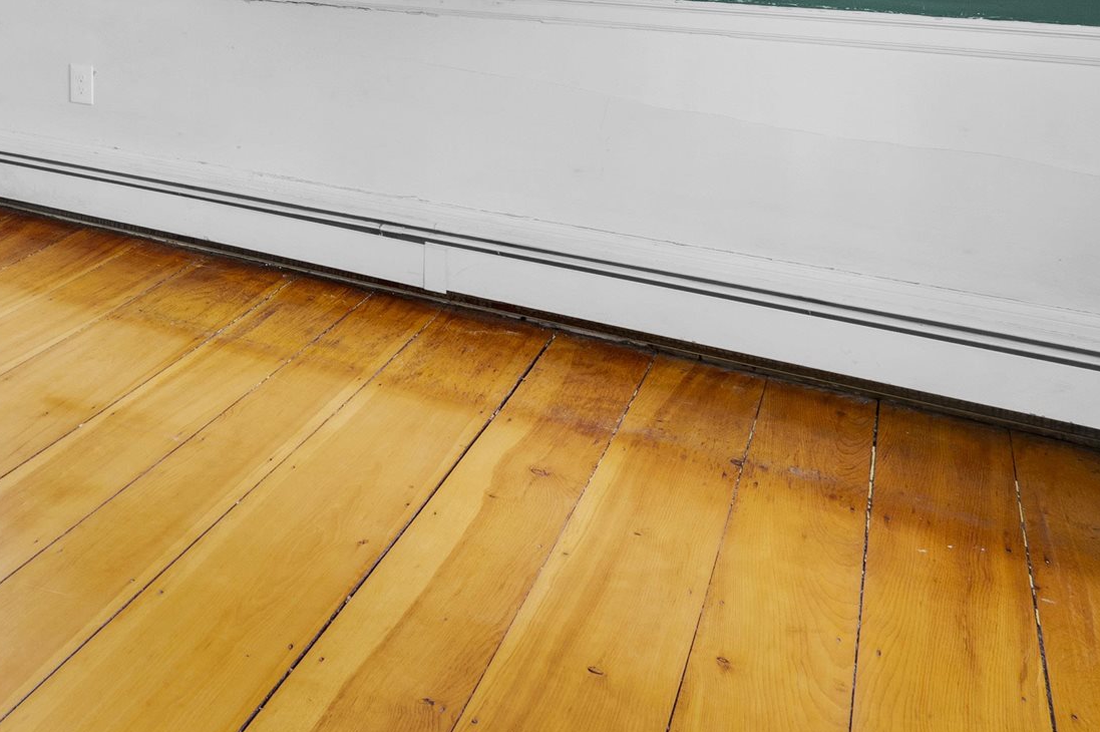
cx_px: -303
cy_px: -131
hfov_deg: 34.3
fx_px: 1283
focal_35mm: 42
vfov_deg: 28.1
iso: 250
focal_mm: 15
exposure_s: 1/15
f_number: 7.1
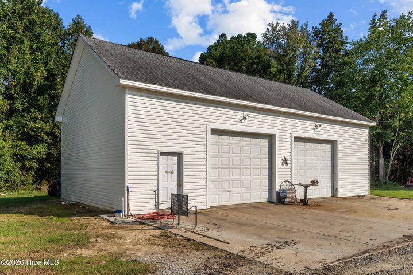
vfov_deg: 48.0
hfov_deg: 67.4
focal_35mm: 27
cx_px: 206
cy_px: 138
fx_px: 310
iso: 250
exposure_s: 1/1600
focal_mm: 27
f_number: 8
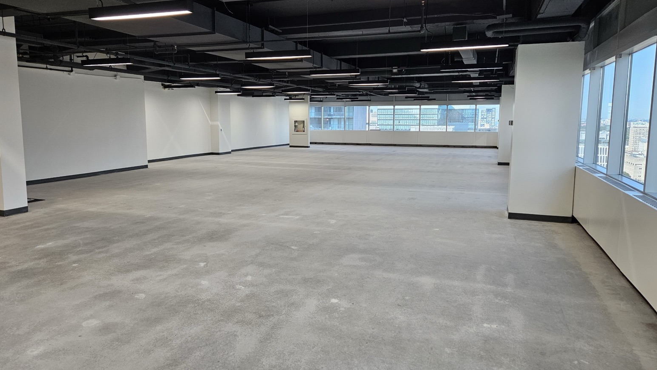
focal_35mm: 26
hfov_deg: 71.9
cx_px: 320
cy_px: 176
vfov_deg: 44.4
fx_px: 453
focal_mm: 5.4
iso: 200
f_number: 1.8
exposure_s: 1/208
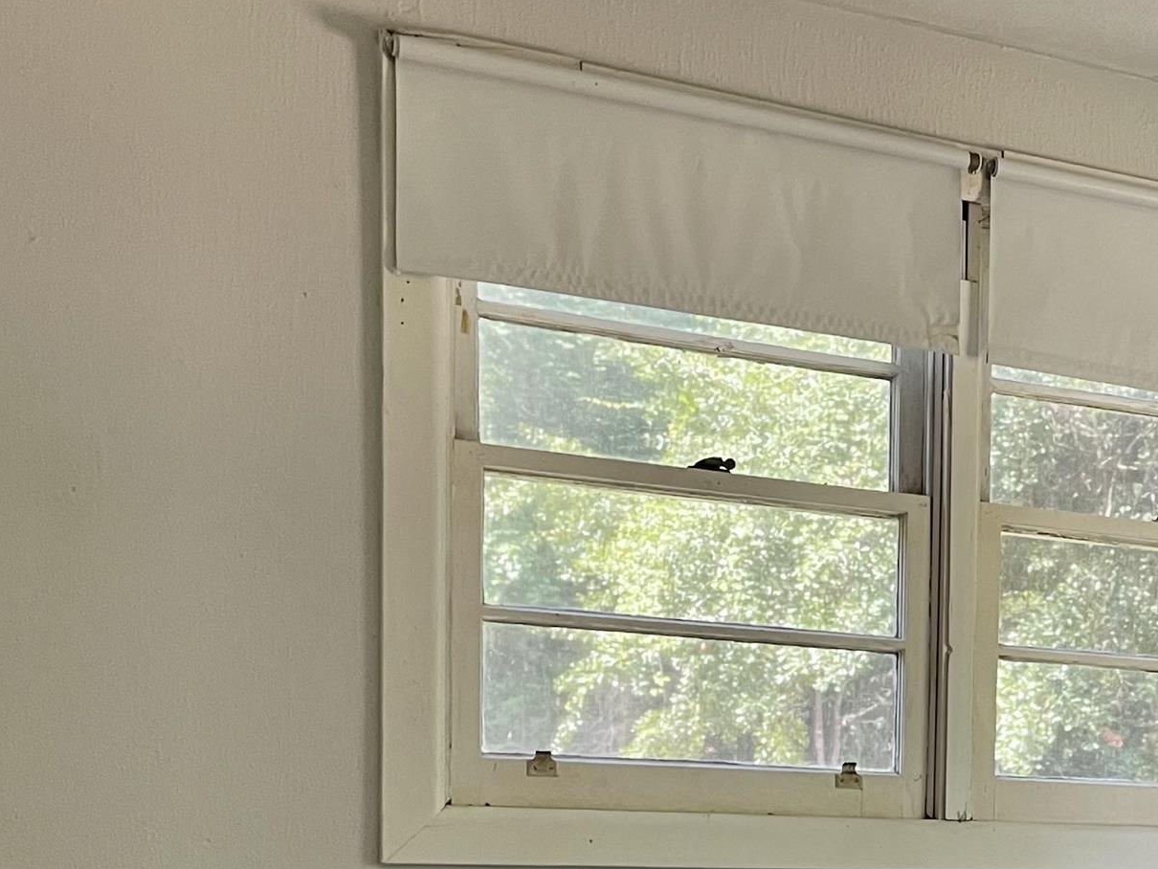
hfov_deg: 26.0
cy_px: 1001
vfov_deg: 21.0
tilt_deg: -4.4
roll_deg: -1.7
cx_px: 1411
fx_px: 2208
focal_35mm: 66
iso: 100
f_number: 1.6
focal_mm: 4.2
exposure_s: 1/60
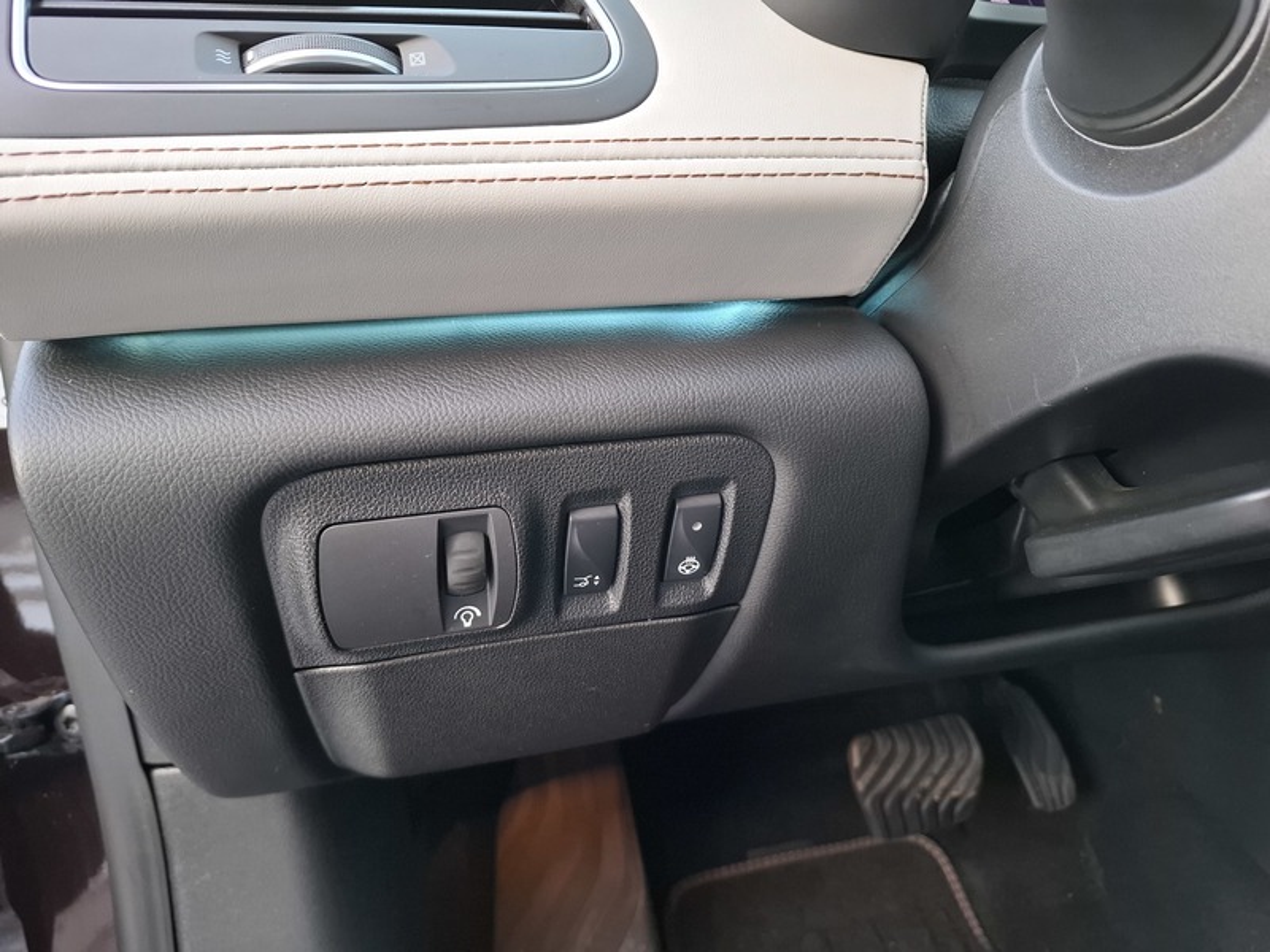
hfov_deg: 73.9
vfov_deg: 58.9
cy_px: 476
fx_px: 844
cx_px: 635
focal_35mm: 23
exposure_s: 1/50
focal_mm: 5.54
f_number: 1.8
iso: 320
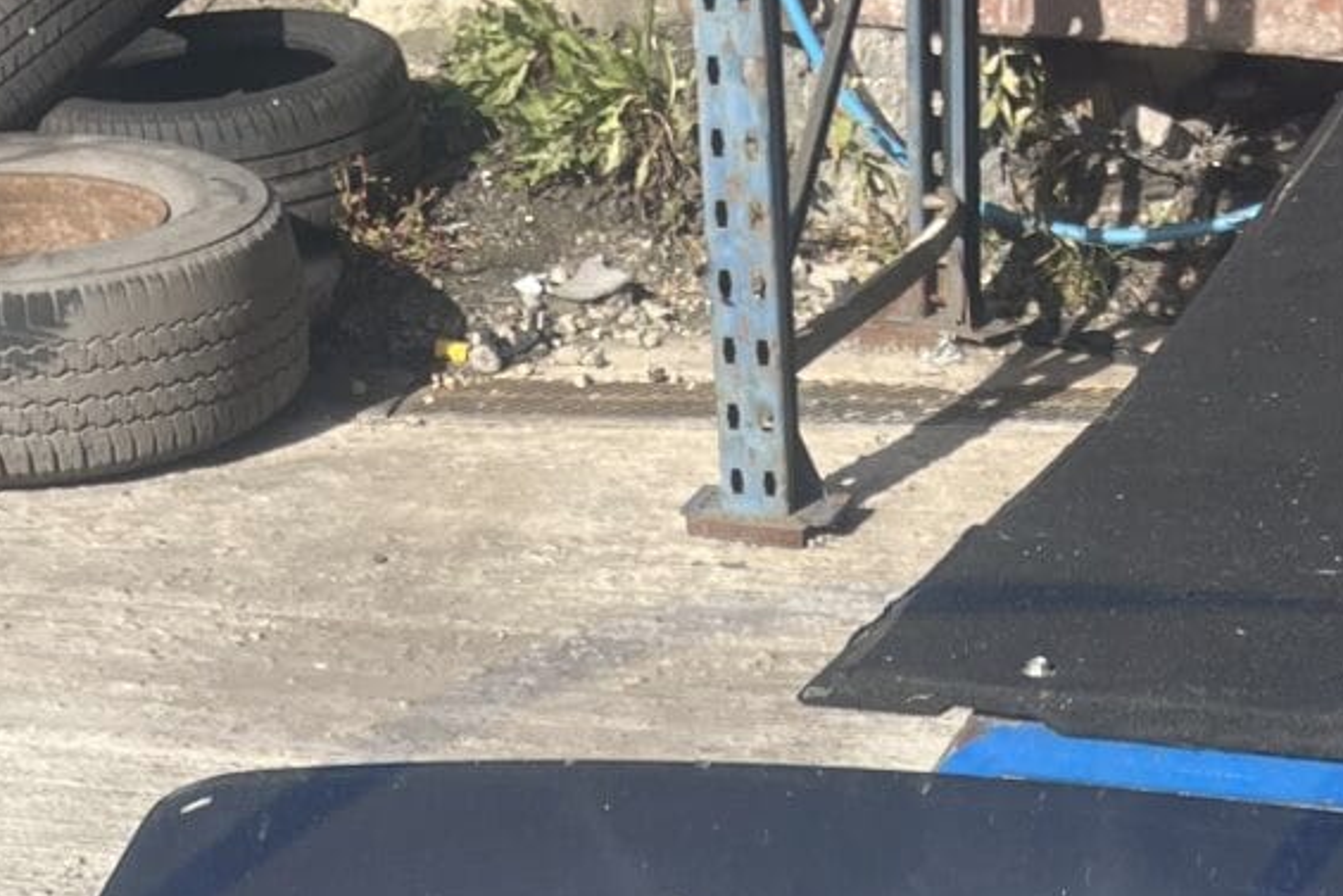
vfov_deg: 12.5
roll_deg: -0.3
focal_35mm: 98
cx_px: 1015
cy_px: 1723
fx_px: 3657
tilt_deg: -35.2
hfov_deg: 20.6
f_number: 1.6
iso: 50
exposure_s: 1/2463
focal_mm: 5.1
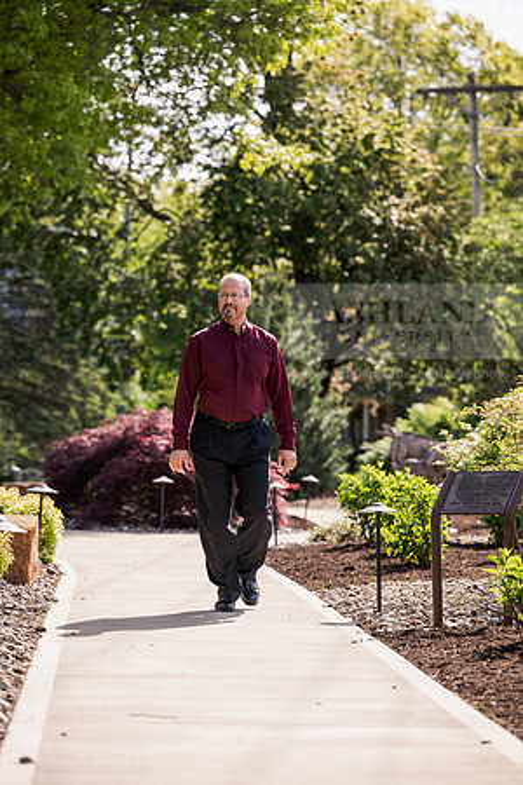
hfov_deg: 12.5
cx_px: 262
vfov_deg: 18.6
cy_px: 392
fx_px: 2397
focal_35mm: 110
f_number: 3.5
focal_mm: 110
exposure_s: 1/400
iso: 125
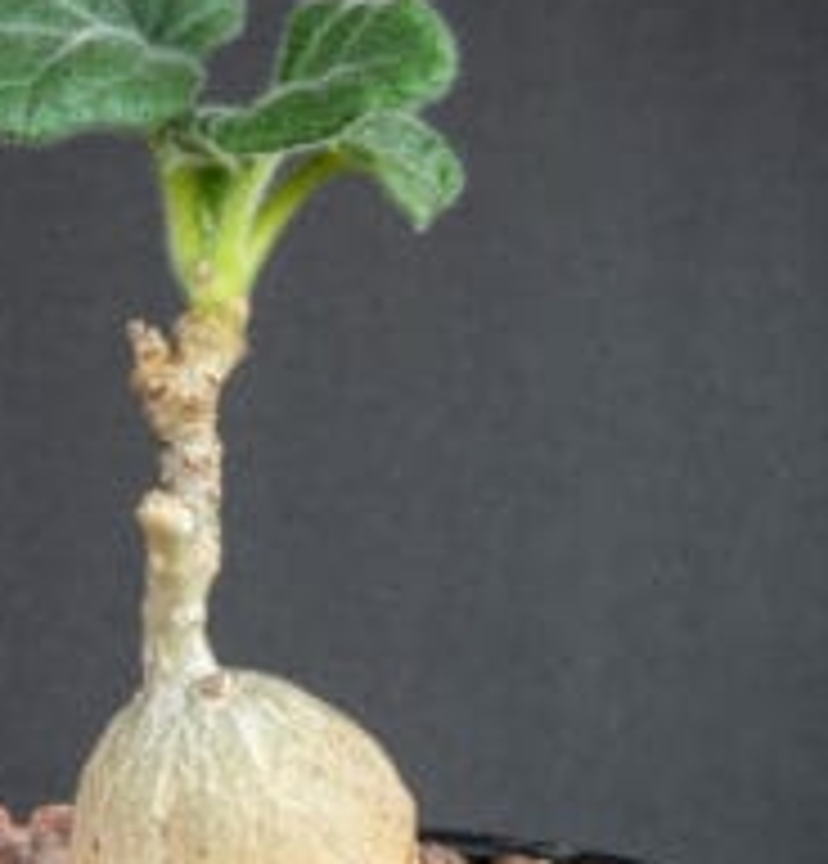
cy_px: 521
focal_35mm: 158
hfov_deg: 10.8
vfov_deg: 11.3
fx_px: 4370
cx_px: 271
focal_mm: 60
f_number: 36
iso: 100
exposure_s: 6
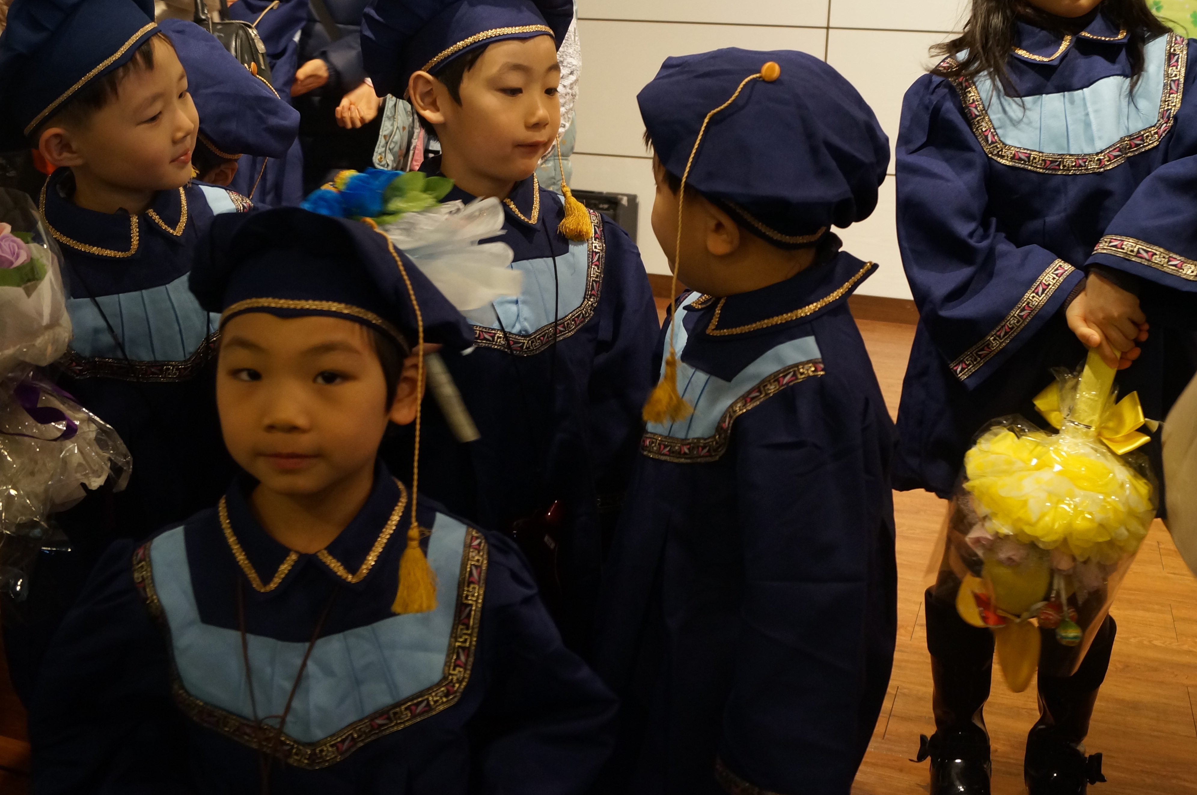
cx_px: 647
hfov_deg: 51.9
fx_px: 1229
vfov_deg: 35.7
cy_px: 307
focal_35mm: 37
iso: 800
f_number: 4
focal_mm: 20
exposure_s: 1/60
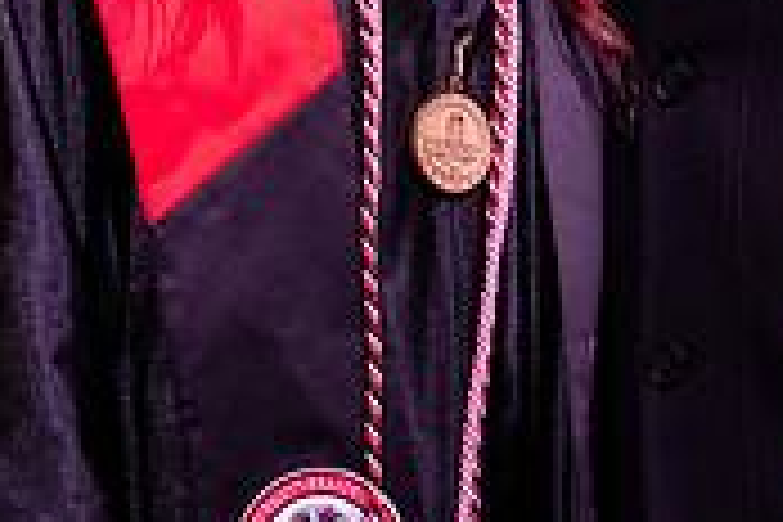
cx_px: 463
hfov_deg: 8.6
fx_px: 5176
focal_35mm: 238
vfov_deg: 5.7
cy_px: -208
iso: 1250
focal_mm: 63
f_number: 5.6
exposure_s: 1/160
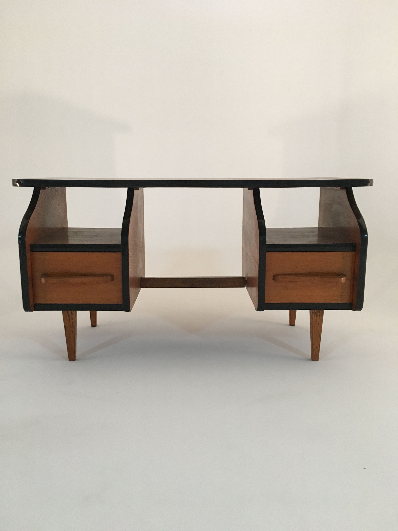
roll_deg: -0.4
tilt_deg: -11.1
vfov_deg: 61.7
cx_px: 199
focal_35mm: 29
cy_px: 266
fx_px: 445
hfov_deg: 48.2
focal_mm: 4.15
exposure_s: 1/33
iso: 160
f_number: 2.2
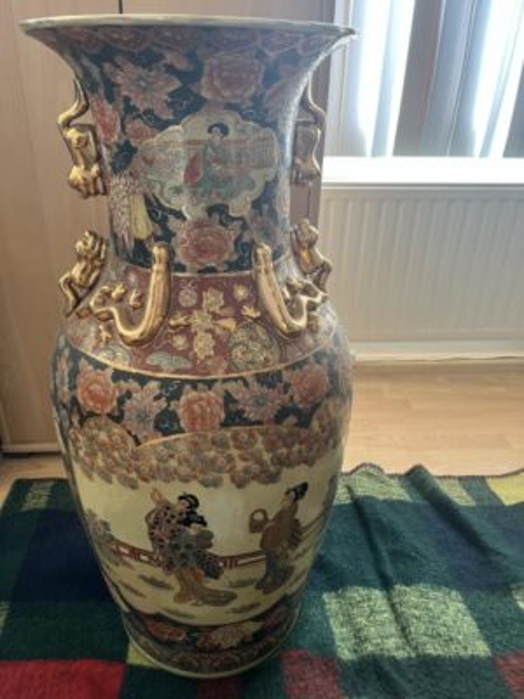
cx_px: 262
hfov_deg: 53.1
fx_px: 525
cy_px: 350
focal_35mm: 26
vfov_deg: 67.3
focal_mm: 5.1
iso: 125
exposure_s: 1/64
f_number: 1.6
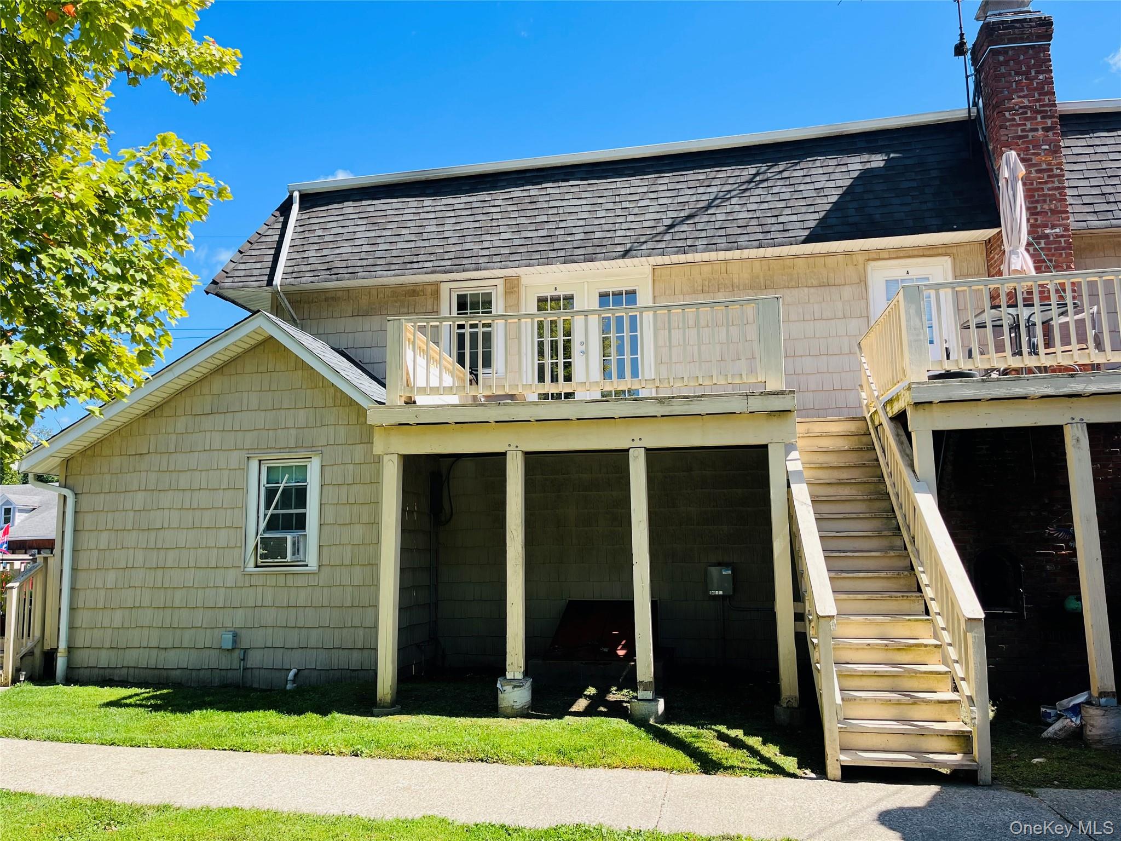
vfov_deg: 53.1
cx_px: 560
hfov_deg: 67.3
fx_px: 842
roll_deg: +1.0
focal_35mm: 26
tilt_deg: +7.6
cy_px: 420
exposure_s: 1/1339
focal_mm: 5.1
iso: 50
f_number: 1.6
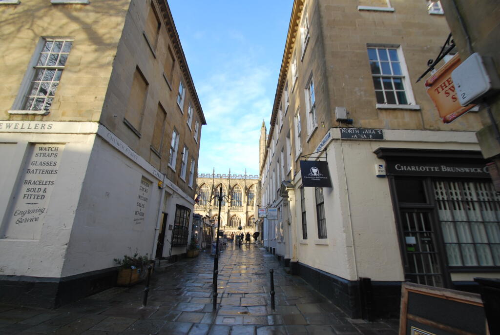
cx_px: 250
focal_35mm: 15
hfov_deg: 100.3
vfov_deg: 77.6
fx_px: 209
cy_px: 168
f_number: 5.6
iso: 160
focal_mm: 10
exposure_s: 1/125
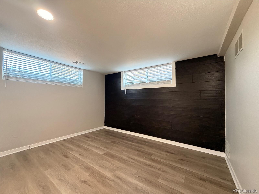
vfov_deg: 85.7
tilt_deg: +1.7
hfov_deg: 102.1
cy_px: 97
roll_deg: -0.2
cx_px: 130
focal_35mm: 14
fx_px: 105
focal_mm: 2.22
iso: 400
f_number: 2.2
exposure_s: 1/60
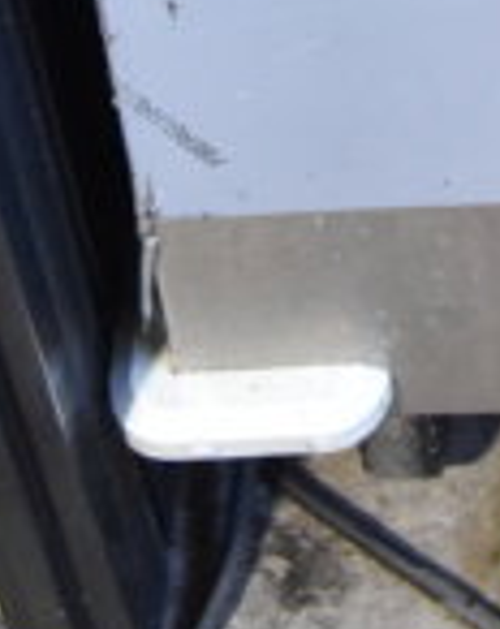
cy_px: -1165
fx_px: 3288
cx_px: 966
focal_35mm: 177
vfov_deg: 9.1
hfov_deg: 8.3
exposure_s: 1/30
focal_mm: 20
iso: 1000
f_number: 3.8
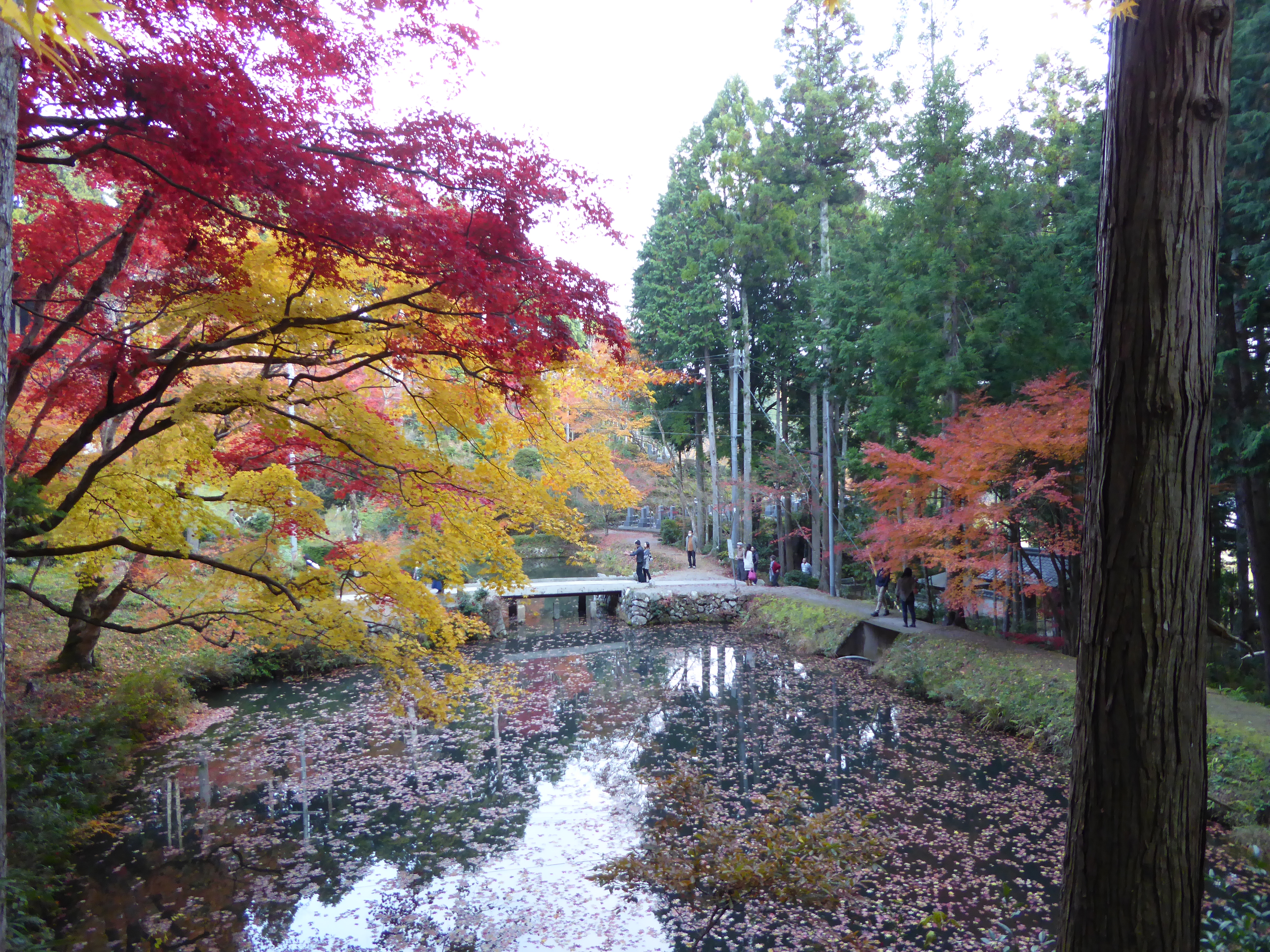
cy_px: 476
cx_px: 635
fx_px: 917
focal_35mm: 25
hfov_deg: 69.4
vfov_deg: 54.9
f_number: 3.3
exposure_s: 1/60
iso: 200
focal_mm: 4.3
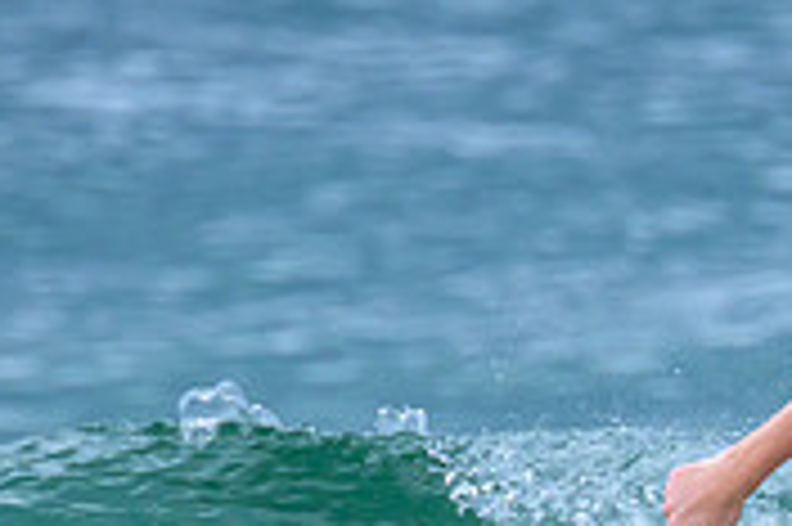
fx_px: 51123
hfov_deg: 0.9
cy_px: 622
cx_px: 796
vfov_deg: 0.6
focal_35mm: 2326
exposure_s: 1/2000
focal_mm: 560
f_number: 8
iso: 1250
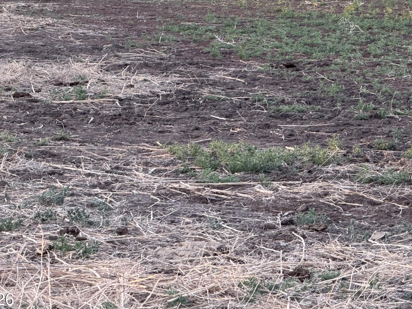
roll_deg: -2.2
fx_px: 2273
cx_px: 300
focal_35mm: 191
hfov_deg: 10.3
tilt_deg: -3.8
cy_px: 31
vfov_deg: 7.8
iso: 125
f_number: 2.8
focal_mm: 16.89
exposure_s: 1/121
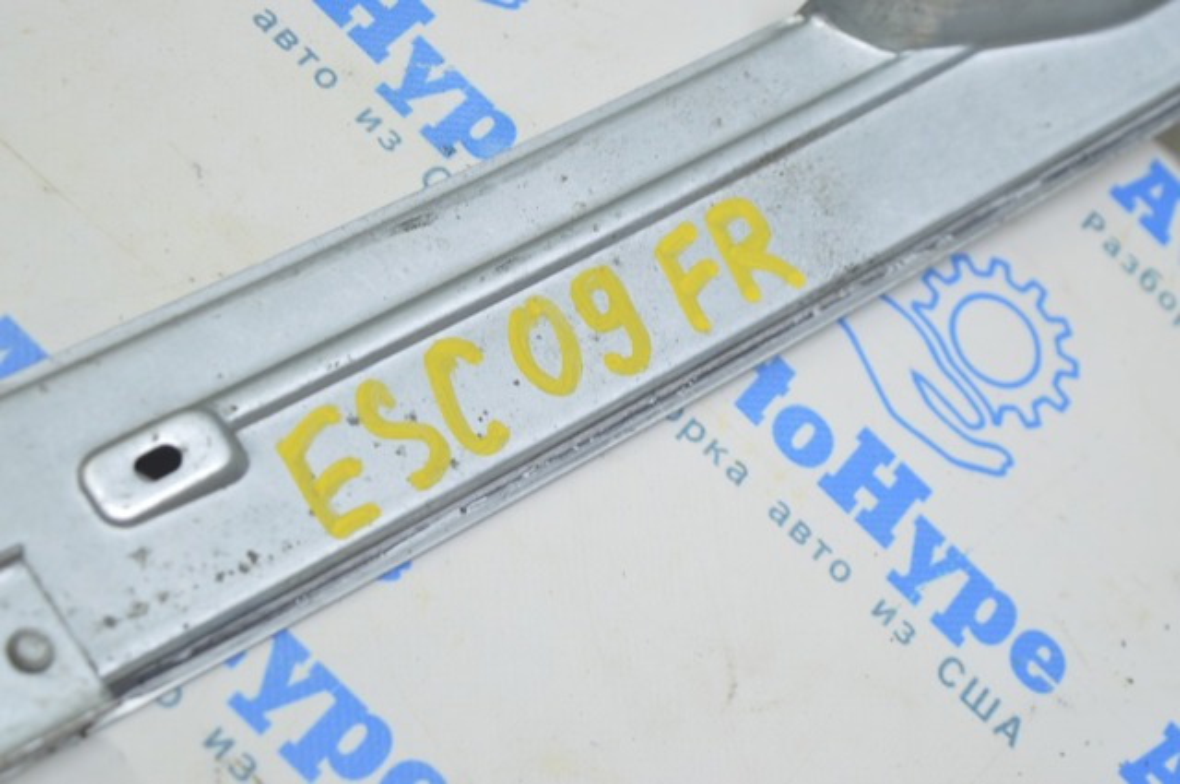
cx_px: 590
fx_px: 2553
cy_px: 392
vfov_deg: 17.4
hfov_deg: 26.0
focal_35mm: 78
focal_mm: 52
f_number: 5.6
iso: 400
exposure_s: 1/20
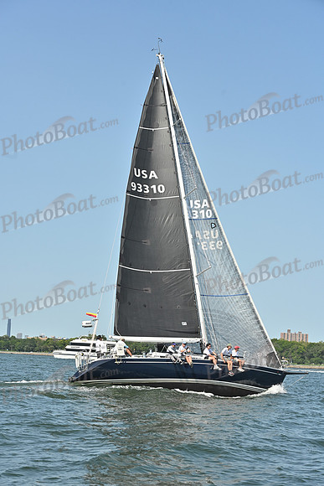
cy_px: 243
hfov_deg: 19.5
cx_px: 162
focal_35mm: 70
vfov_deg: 28.8
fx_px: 944
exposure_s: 1/1250
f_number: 8
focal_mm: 70
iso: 320
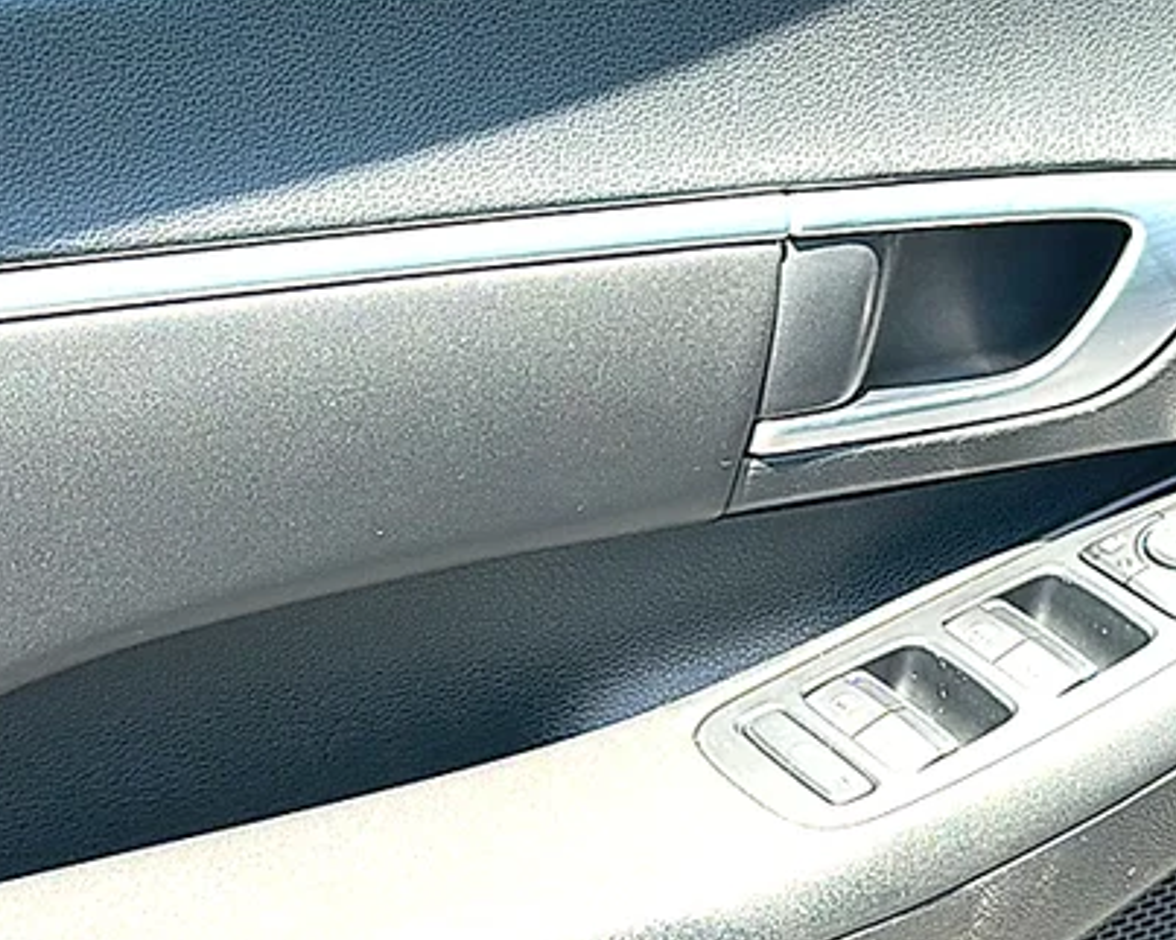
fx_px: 2713
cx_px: 721
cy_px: 644
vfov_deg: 19.6
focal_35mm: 78
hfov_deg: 24.4
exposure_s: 1/532
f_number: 1.78
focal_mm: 6.86
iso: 80
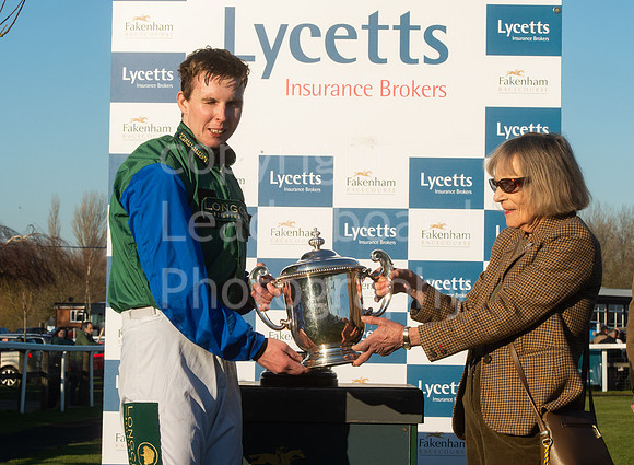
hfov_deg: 17.1
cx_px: 326
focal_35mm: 116
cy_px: 203
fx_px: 2114
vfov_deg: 12.5
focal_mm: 90
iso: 500
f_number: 22
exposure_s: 1/250
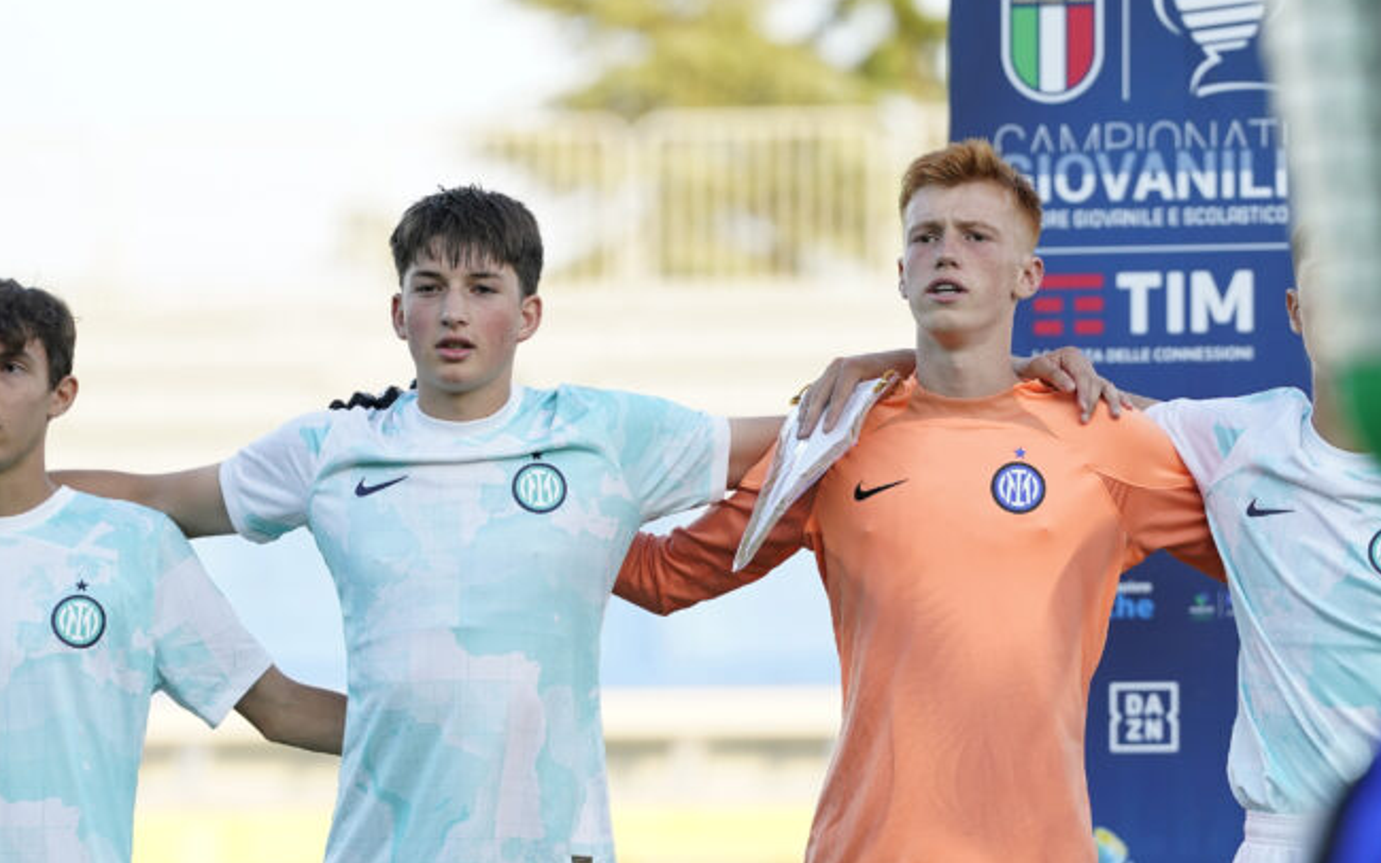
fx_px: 12079
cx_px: 843
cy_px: 509
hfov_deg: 6.5
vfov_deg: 4.1
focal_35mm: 321
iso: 800
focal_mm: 200
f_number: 3.5
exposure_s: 1/1250
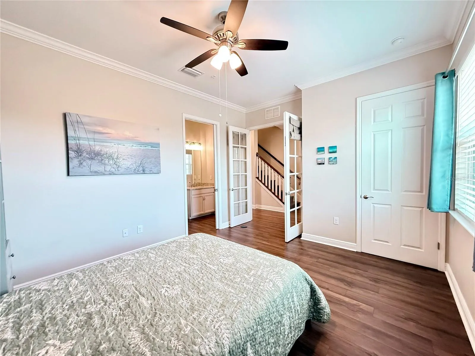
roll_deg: +1.3
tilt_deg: -1.6
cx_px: 238
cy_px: 178
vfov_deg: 85.7
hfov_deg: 102.1
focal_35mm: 14
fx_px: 192
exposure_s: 1/60
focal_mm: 2.22
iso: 640
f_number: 2.2
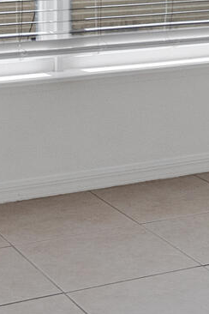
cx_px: 245
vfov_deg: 15.3
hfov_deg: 11.0
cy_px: -164
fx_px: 1071
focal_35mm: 123
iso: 320
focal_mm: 10
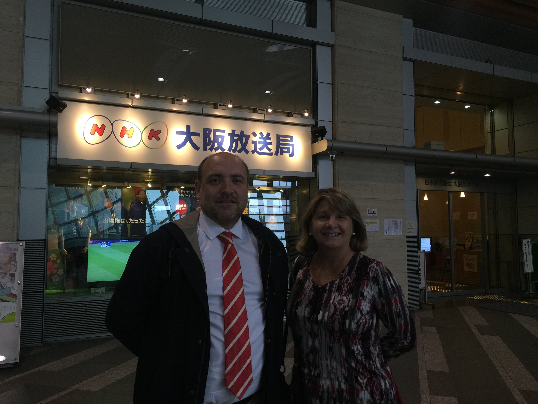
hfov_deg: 61.7
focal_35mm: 29
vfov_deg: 48.2
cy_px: 202
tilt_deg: +2.5
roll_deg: -0.3
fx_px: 451
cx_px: 269
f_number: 2.2
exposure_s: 1/30
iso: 32
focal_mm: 4.15
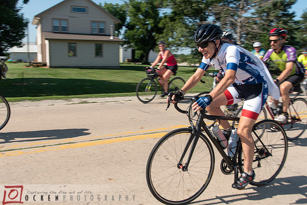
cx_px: 142
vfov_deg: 39.0
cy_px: 104
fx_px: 289
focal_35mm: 34
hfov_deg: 55.8
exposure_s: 1/320
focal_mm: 30
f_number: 6.3
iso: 200
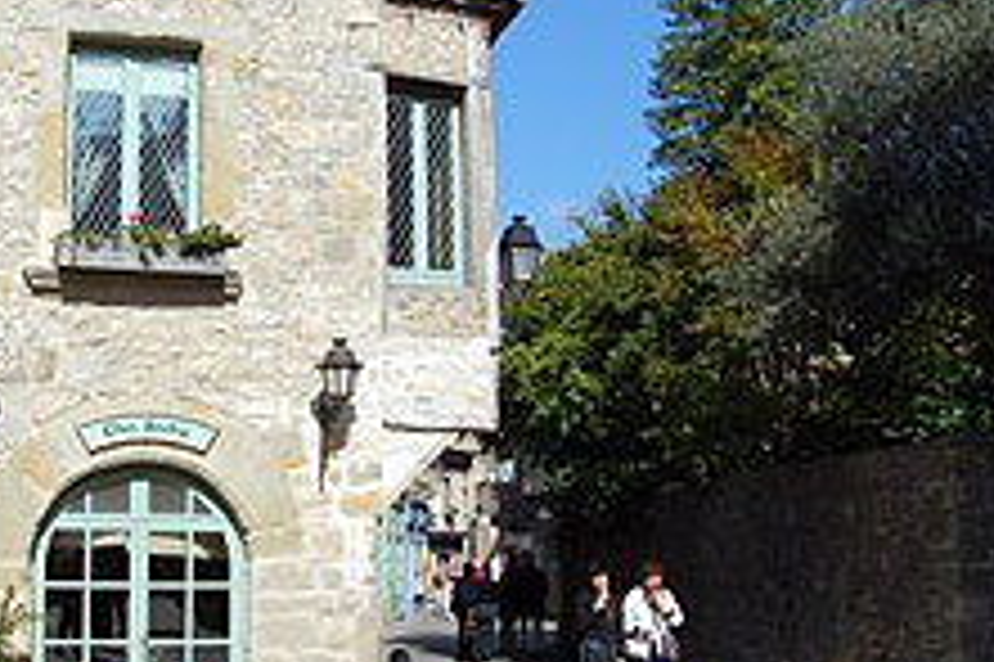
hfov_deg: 34.8
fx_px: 1517
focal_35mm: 55
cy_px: 360
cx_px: 162
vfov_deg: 24.6
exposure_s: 1/400
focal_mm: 18
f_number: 10
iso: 200
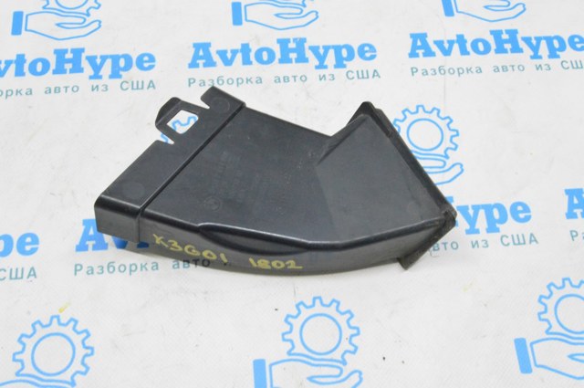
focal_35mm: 45
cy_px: 194
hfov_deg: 43.7
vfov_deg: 29.8
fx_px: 729
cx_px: 292
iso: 6400
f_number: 20
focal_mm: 30
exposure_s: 1/15
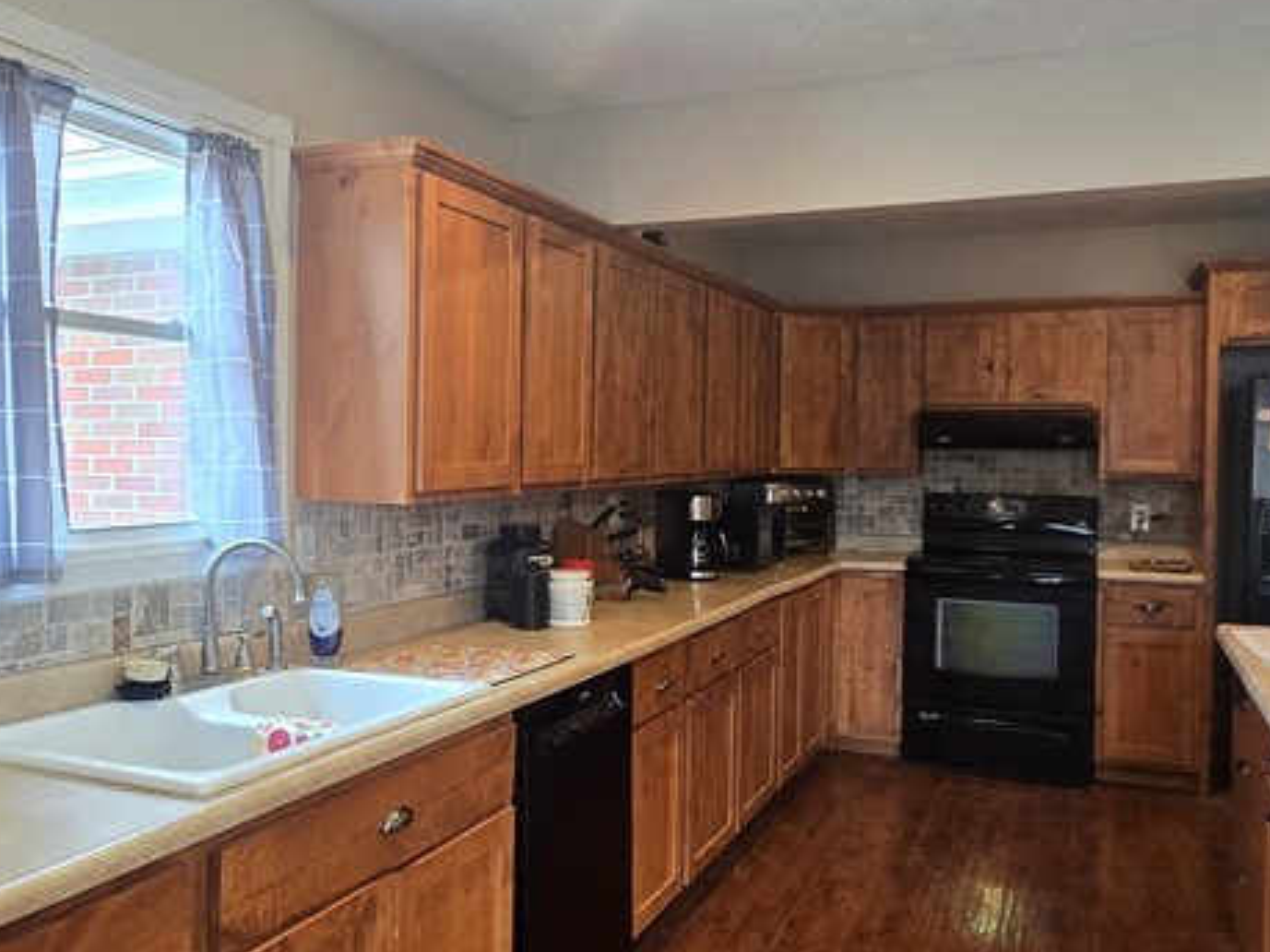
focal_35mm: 29
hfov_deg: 61.5
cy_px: 468
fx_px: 1064
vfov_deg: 48.2
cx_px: 553
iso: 250
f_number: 2.2
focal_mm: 2.2
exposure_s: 1/60
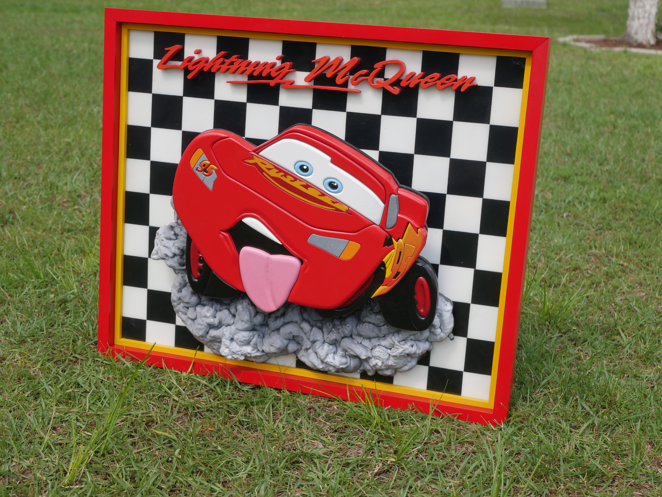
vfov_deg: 29.1
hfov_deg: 38.2
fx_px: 957
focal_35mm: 50
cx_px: 331
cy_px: 248
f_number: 4.5
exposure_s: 1/640
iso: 200
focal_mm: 25
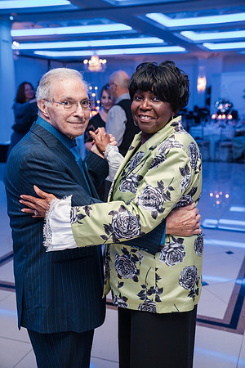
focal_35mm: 43
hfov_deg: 31.2
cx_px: 122
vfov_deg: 45.4
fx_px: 439
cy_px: 184
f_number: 4
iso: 3200
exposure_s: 1/250
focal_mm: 43
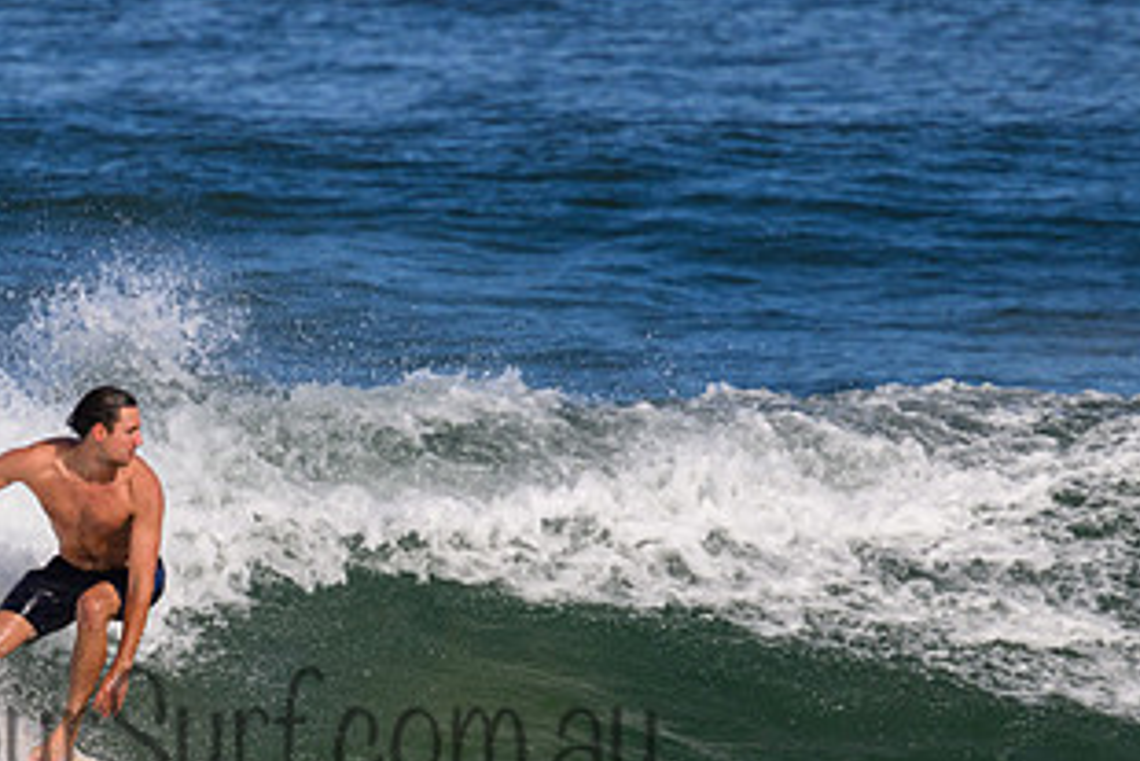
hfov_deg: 1.4
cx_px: 268
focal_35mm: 1495
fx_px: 47361
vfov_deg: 0.9
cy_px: 693
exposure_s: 1/2000
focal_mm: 800
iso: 1100
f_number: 11
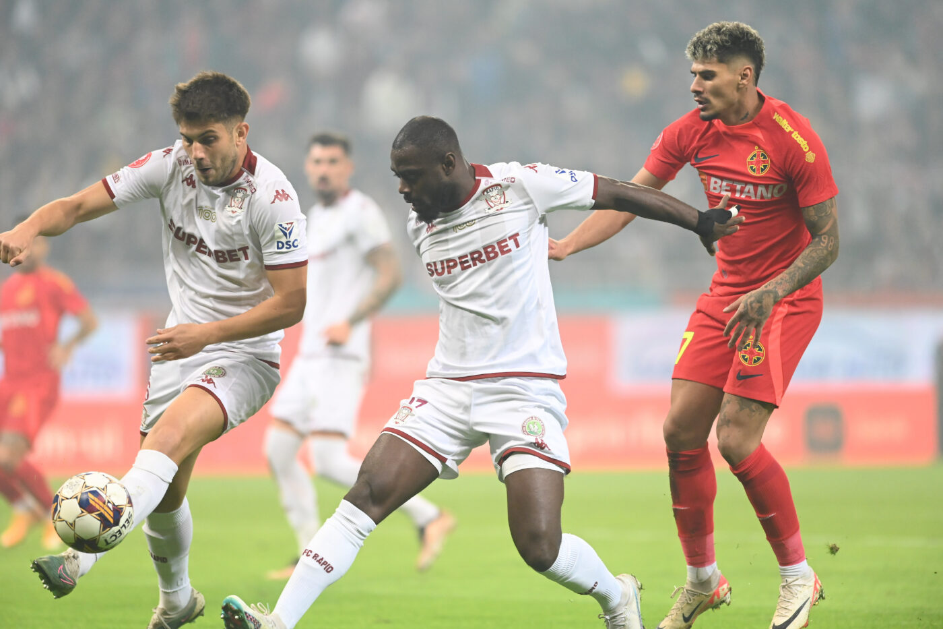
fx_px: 7857
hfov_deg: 6.9
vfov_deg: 4.6
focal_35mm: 300
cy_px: 314
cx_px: 472
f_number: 2.8
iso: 4000
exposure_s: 1/2500
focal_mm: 300
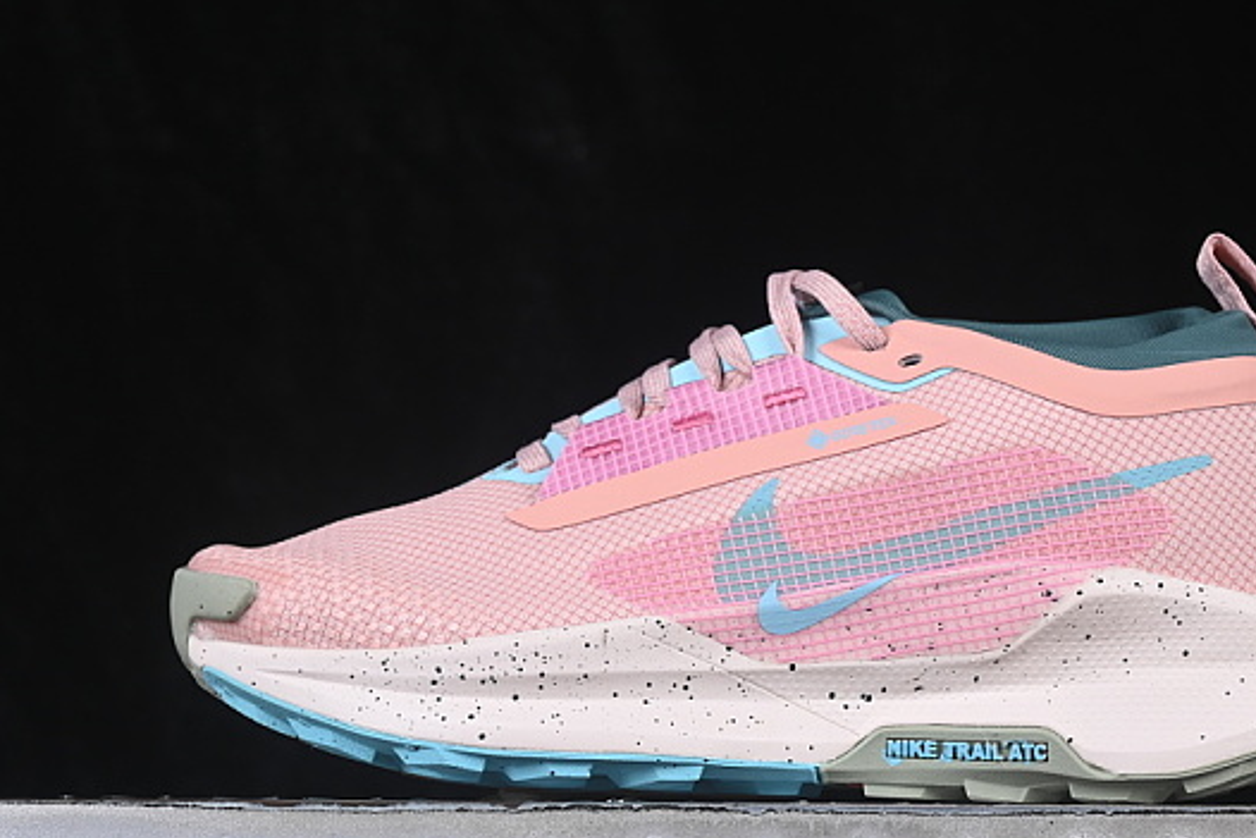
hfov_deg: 17.9
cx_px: 762
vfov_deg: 12.0
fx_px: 3978
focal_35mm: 114
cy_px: 402
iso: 160
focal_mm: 50
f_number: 8
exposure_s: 1/80
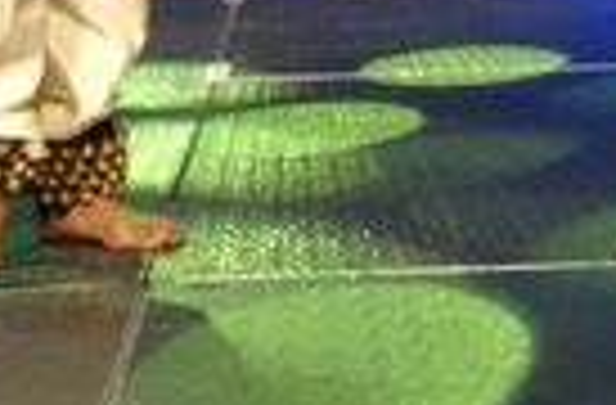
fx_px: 2691
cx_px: 589
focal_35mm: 158
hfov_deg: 12.9
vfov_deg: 8.1
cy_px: -470
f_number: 2.8
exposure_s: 1/100
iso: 400
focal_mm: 24
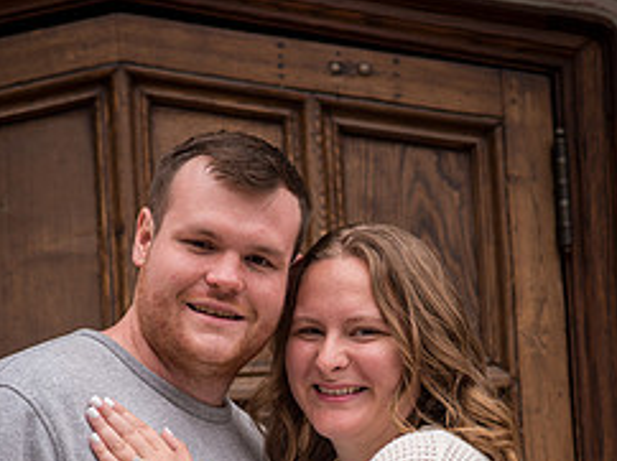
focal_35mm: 152
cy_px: 522
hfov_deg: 13.0
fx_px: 2707
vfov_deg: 9.6
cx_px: 252
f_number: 4
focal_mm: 85
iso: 100
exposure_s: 1/250
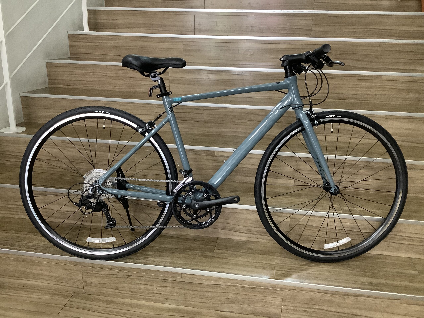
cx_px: 212
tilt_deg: -18.7
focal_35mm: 31
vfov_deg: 45.4
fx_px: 380
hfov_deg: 58.4
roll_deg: -0.3
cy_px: 159
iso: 400
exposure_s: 1/40
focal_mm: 3.3
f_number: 2.4
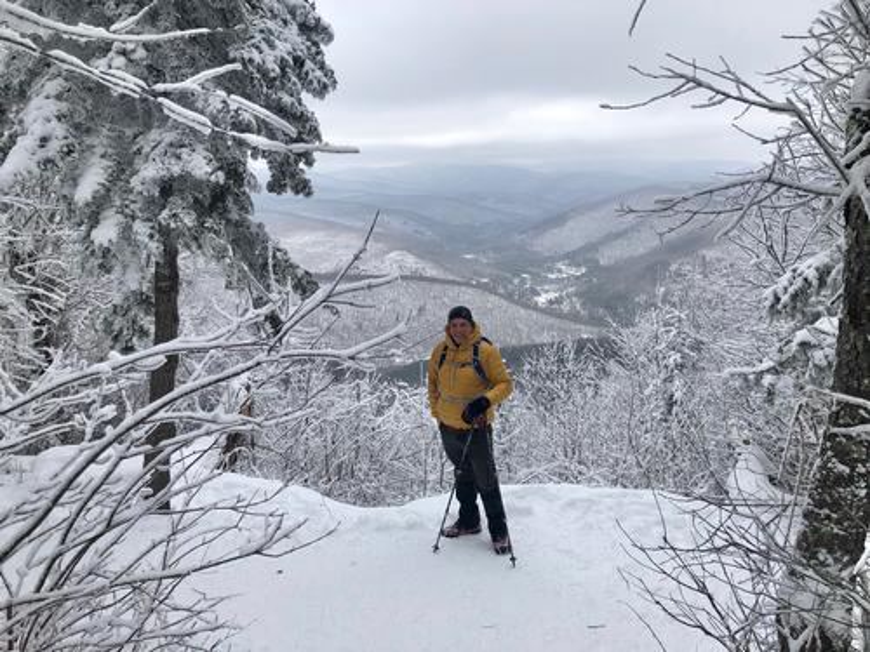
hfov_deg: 63.4
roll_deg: +0.9
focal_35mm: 28
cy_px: 326
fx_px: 704
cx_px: 435
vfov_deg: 49.7
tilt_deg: -11.1
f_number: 1.8
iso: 20
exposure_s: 1/552
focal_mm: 3.99
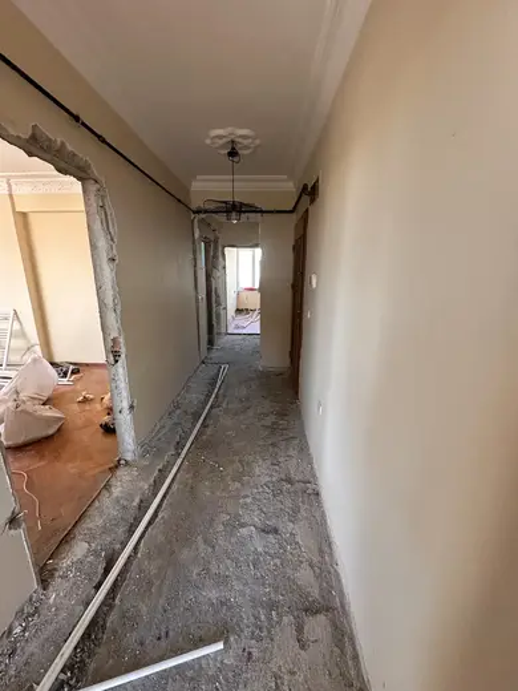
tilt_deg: -12.2
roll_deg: -0.5
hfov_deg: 85.7
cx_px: 259
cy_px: 346
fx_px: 279
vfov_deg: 102.1
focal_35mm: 14
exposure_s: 1/99
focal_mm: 2.22
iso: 320
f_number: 2.2
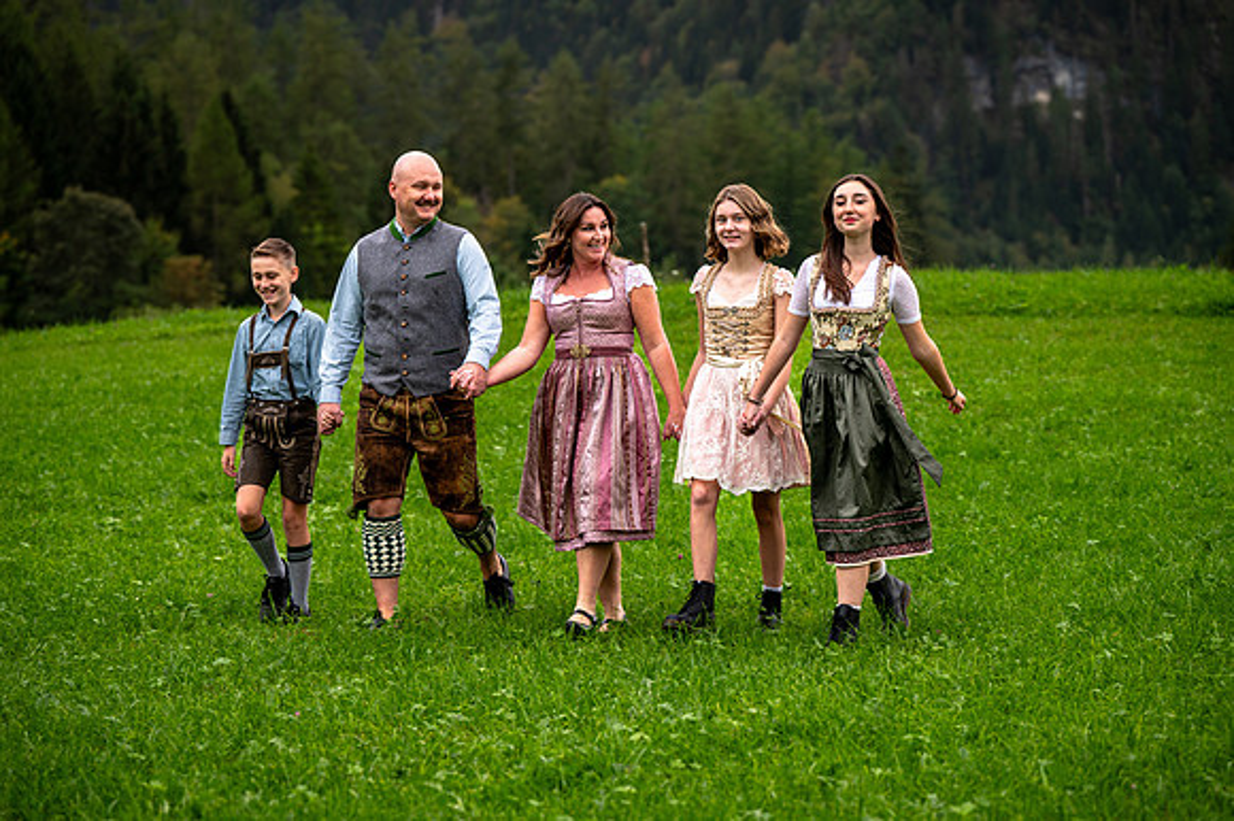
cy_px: 410
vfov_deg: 12.4
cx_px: 617
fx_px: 3768
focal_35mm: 110
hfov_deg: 18.6
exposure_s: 1/160
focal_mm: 110
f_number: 4
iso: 200
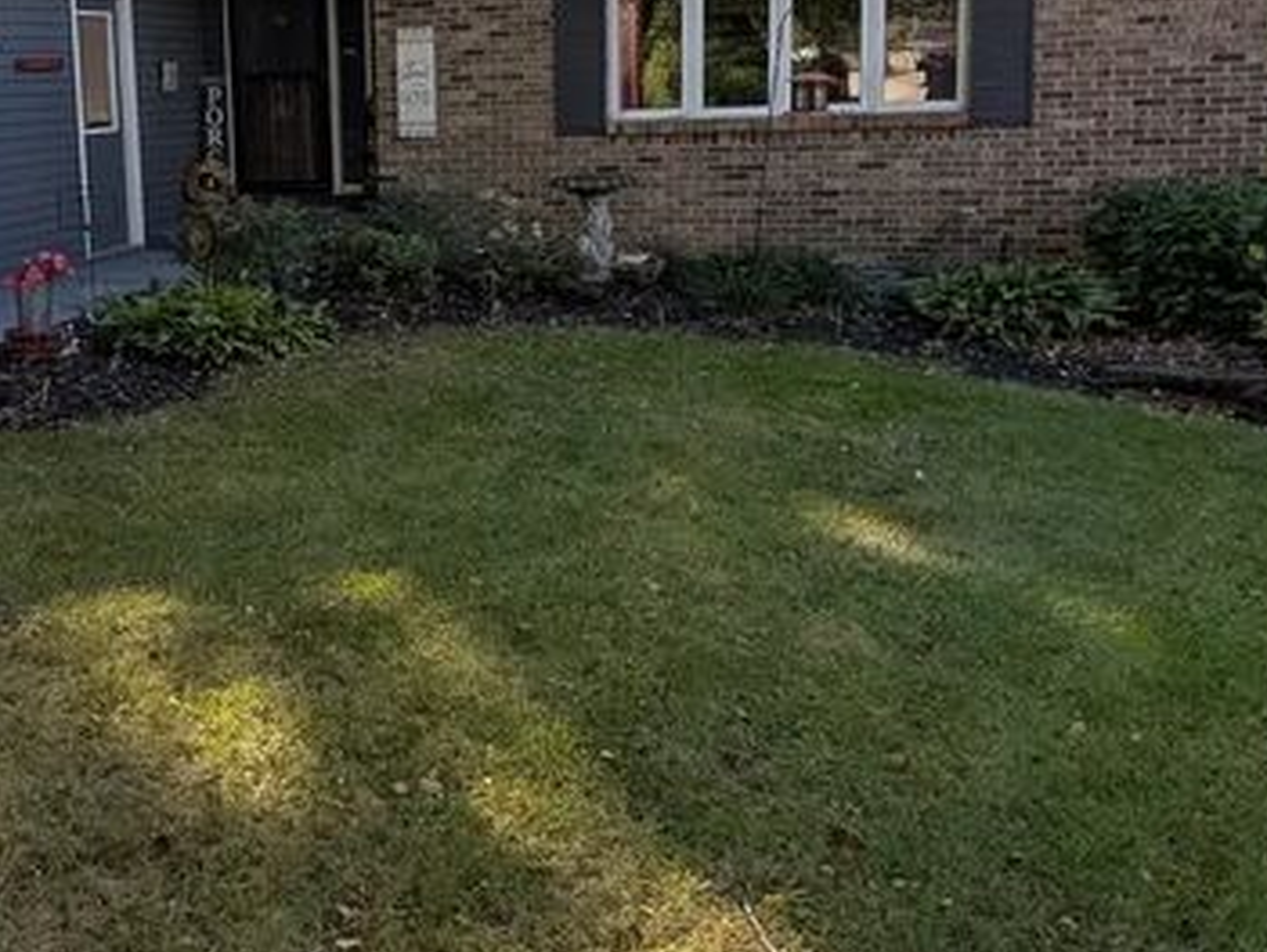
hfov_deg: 49.0
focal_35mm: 35
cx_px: 224
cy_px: 265
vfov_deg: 39.9
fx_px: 1282
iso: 42
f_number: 1.7
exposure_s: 1/1361
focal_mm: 2.02
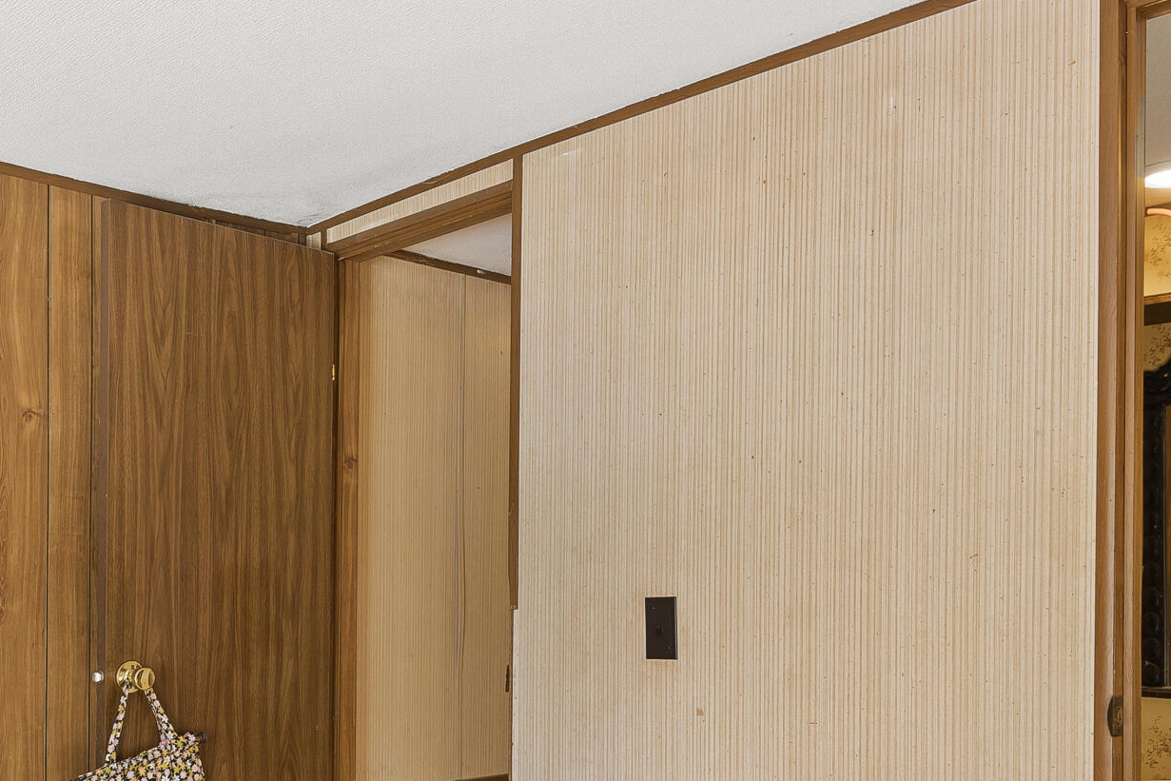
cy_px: 621
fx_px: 1269
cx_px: 386
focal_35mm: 39
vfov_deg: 33.3
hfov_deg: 48.7
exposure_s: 1/3
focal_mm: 16
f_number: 9
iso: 200
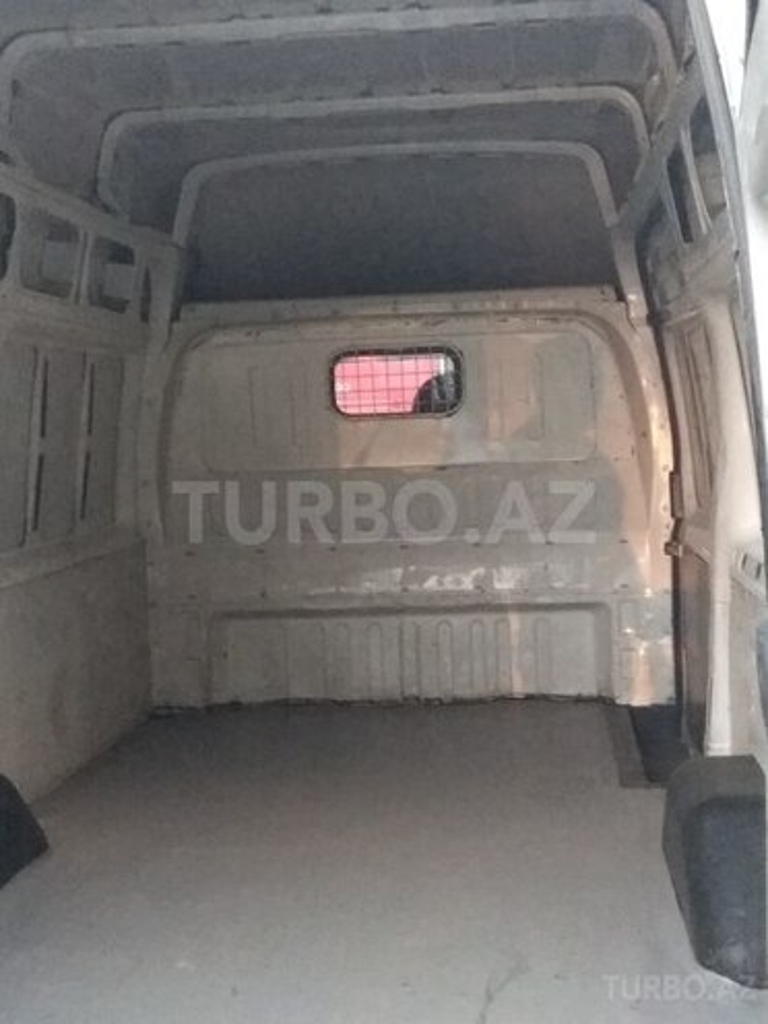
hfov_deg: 63.4
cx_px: 384
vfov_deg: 79.0
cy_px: 512
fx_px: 621
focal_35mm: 21
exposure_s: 1/33
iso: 1281
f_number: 2
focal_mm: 3.57
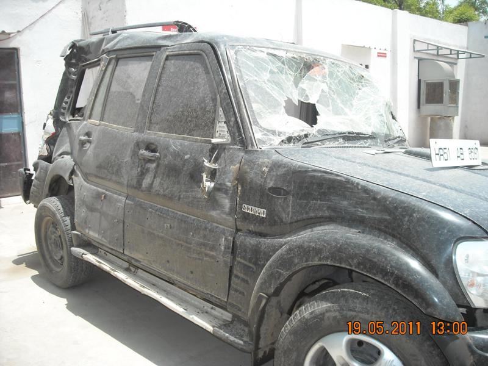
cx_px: 244
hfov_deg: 52.6
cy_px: 183
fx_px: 493
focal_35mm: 35
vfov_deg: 40.7
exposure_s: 1/438
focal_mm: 5.7
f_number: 2.8
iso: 64
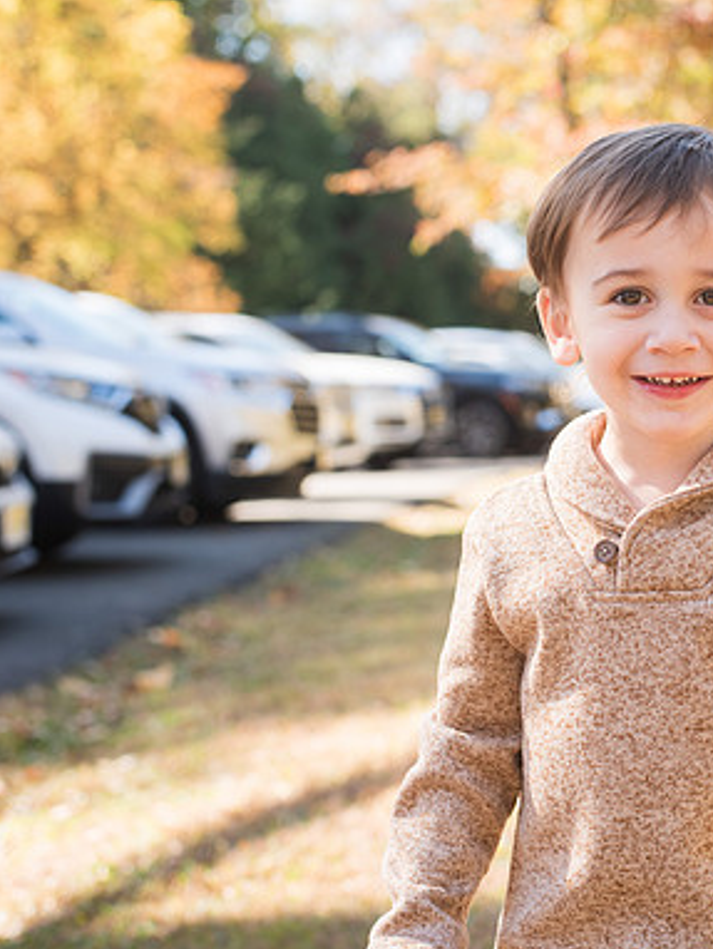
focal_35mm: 73
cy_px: 478
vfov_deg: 26.7
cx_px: 673
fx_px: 2003
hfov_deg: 19.7
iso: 125
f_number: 4
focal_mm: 50
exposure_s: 1/200
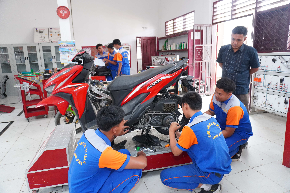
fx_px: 193
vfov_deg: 53.1
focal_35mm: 24
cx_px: 145
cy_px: 96
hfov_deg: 73.7
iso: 1600
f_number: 4
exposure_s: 1/125
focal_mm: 16
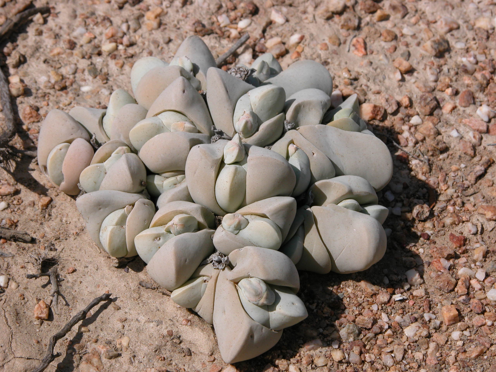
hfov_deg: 13.3
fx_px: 2121
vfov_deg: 10.0
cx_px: 248
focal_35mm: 148
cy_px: 186
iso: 100
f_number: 6.9
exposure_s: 1/638
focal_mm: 37.7
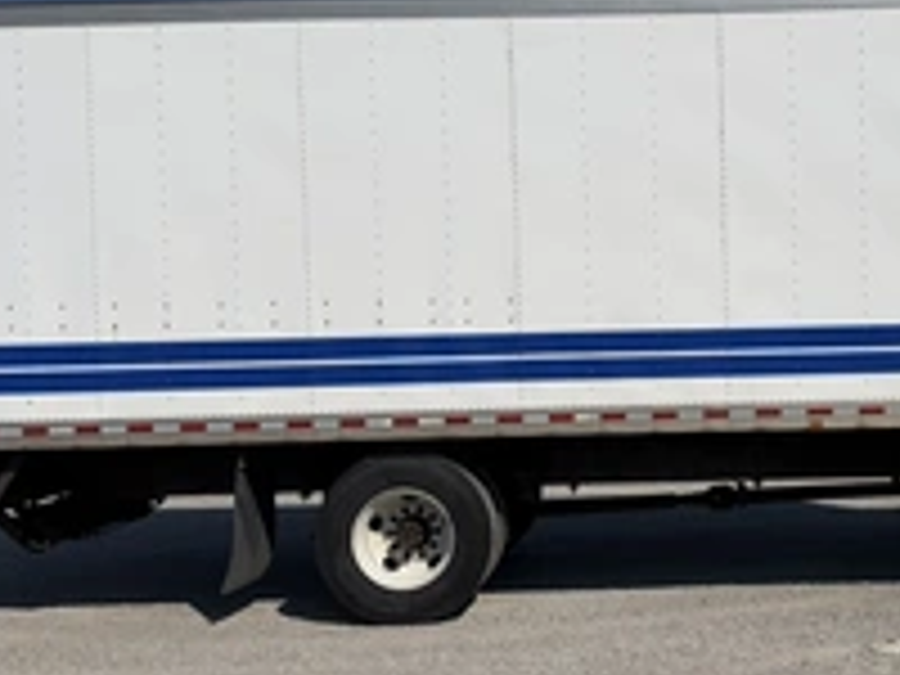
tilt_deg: -1.0
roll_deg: +0.7
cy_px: 351
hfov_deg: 38.5
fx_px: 1248
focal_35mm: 48
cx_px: 693
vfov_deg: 30.3
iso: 80
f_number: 1.78
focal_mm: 6.76
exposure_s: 1/17544
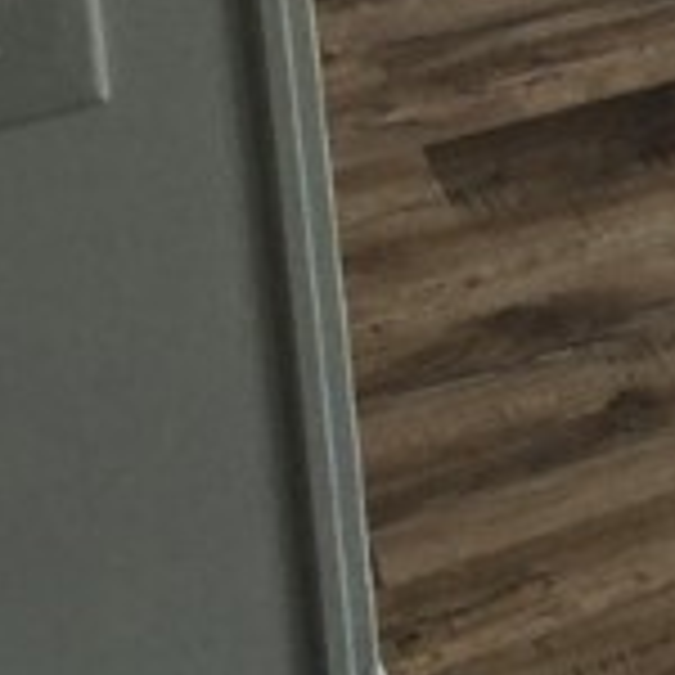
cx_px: 1179
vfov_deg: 12.1
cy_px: -688
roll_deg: +1.8
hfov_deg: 12.6
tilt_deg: -9.5
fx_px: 2802
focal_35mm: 127
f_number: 1.8
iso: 32
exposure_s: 1/30
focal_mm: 3.99
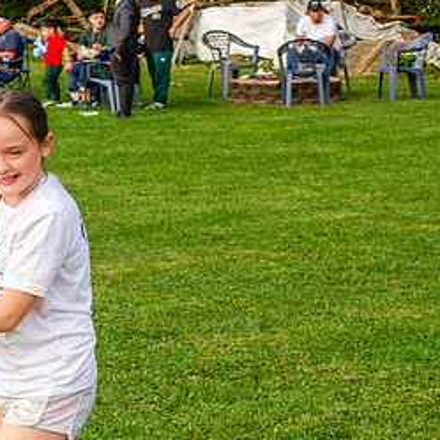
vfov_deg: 10.7
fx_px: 2344
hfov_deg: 10.6
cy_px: 299
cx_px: 9
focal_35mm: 163
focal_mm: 55
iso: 200
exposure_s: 1/200
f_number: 7.1
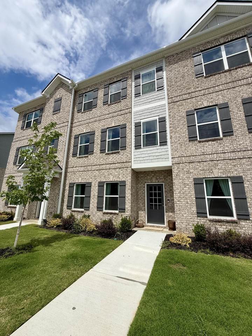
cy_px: 168
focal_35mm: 14
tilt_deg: +13.5
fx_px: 136
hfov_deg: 85.7
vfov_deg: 102.1
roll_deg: -1.8
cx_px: 126
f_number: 2.2
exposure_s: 1/4425
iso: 50
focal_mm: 2.22
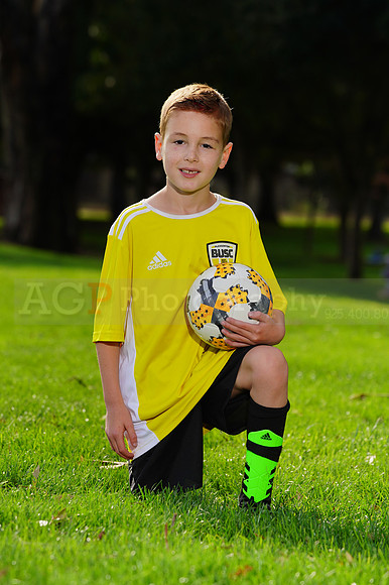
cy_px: 292
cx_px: 194
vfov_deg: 10.3
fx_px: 3245
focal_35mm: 200
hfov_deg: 6.9
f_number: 8
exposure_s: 1/200
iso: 125
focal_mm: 200
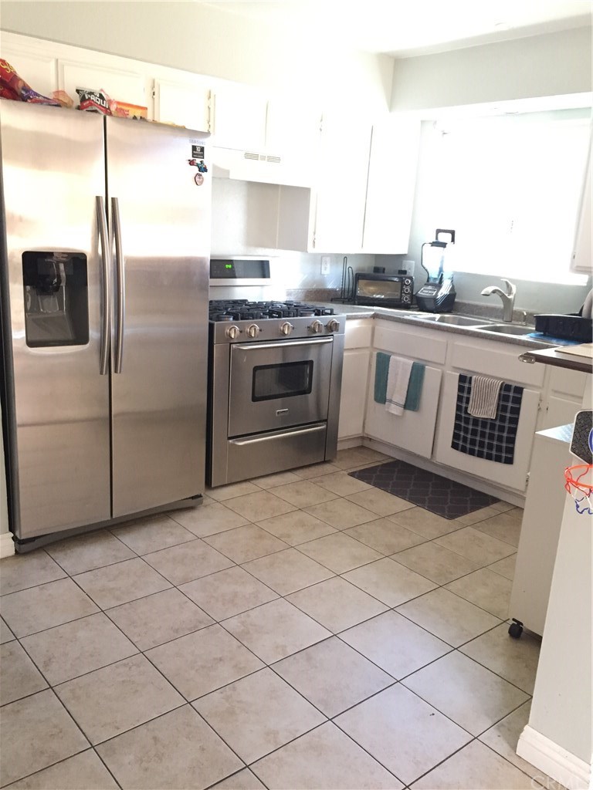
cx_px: 296
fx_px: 662
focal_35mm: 29
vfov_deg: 61.7
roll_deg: -4.0
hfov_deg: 48.2
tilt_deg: -13.9
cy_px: 395
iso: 250
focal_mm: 4.15
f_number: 2.2
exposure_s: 1/17
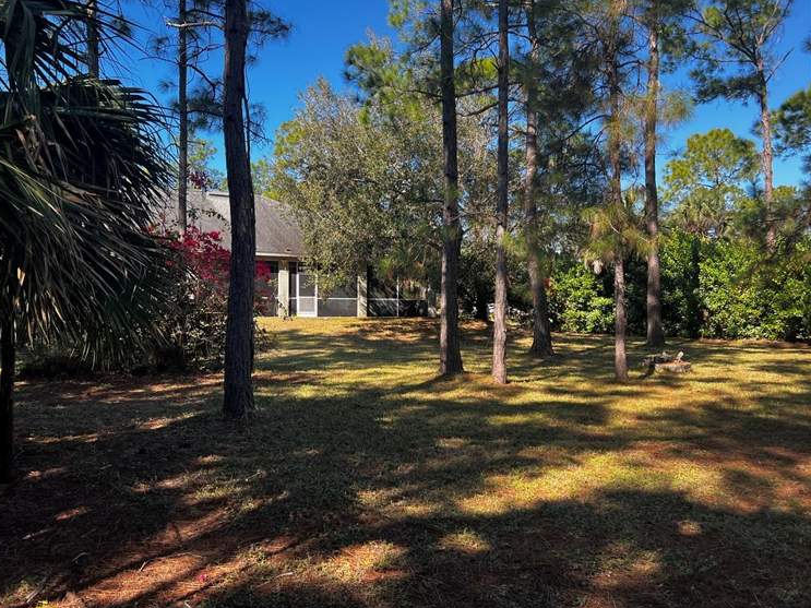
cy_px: 309
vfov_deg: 49.7
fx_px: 656
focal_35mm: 28
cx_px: 375
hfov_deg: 63.4
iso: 50
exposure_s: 1/797
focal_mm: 5.7
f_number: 1.5
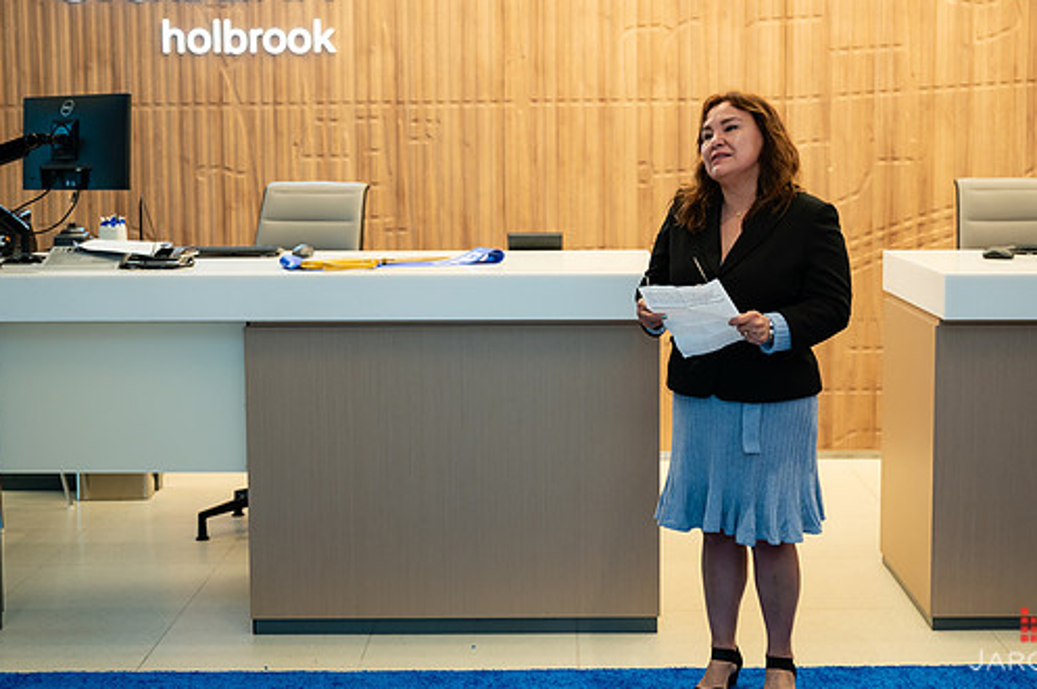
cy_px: 292
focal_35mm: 57
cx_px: 564
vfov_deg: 23.7
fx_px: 1640
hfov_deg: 35.1
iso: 640
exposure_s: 1/200
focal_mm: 46
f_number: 3.5
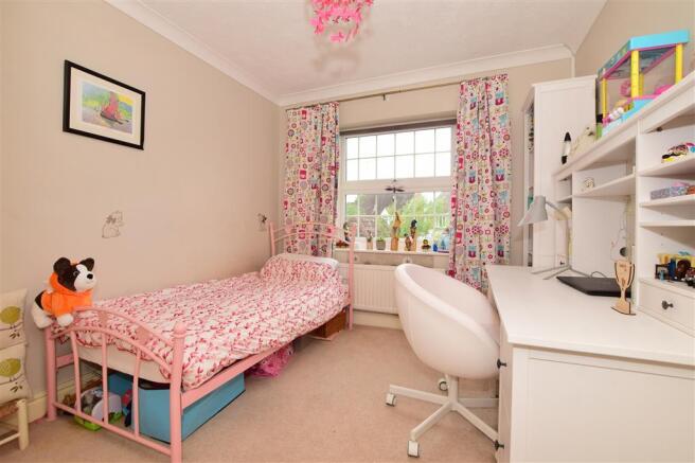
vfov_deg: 77.3
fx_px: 289
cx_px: 348
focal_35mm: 15
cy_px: 232
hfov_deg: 100.4
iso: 400
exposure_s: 1/60
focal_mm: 10
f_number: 7.1
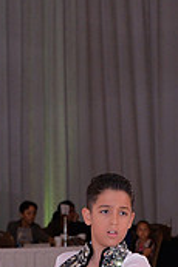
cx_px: 2
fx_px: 2445
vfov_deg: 6.2
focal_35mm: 329
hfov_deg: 4.2
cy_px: 367
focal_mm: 98
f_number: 6.3
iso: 2000
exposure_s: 1/250
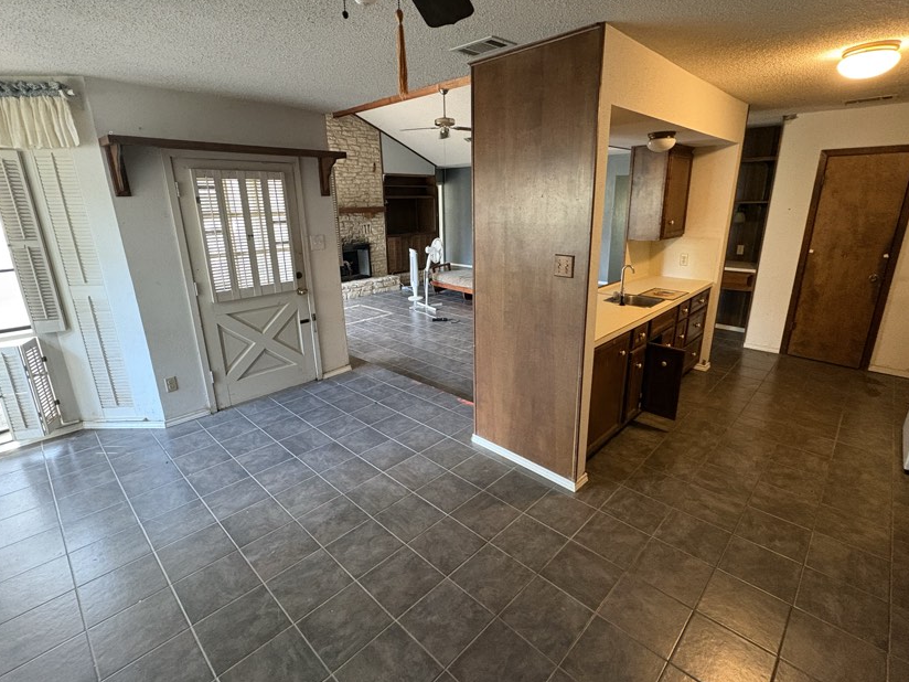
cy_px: 330
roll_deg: +1.4
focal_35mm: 17
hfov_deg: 91.0
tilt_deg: -15.7
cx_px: 466
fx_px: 446
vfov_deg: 74.7
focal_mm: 2.22
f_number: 2.2
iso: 640
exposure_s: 1/60
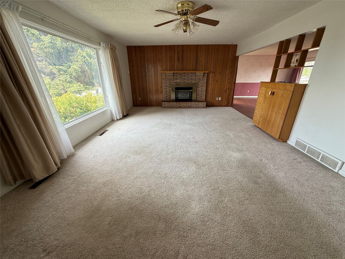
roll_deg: +0.1
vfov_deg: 85.7
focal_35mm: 14
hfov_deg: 102.1
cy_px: 130
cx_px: 172
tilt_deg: -20.4
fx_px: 140
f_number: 2.2
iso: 50
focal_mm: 2.22
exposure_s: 1/99
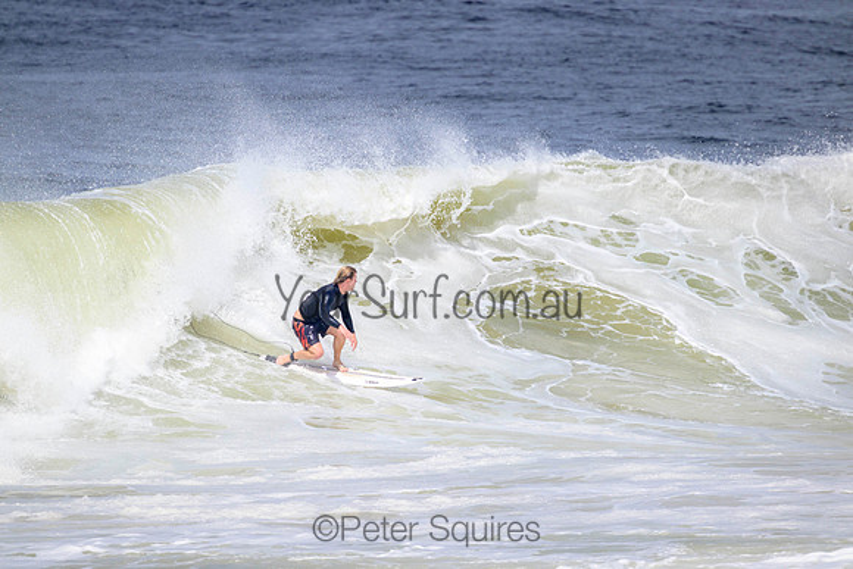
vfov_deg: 1.7
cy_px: 284
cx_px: 426
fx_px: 18959
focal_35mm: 800
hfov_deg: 2.6
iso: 640
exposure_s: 1/2000
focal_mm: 800
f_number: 11
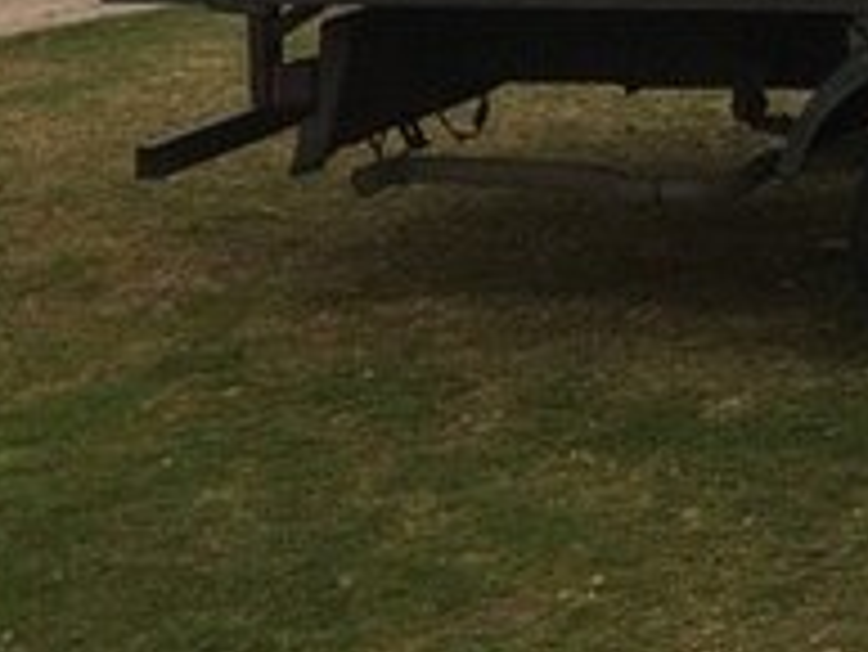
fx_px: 2484
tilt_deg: -1.9
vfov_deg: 14.5
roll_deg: +1.8
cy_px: -142
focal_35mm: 99
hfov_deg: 17.0
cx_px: 1462
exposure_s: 1/160
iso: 32
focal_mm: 4.15
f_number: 2.2
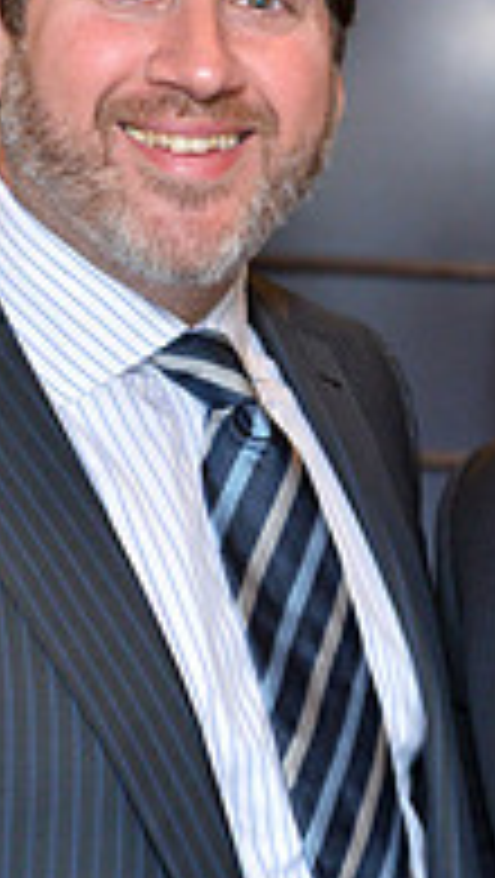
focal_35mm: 109
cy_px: 335
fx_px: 2538
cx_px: 441
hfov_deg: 11.1
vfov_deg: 19.6
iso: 2500
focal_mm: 35
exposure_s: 1/100
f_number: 3.5
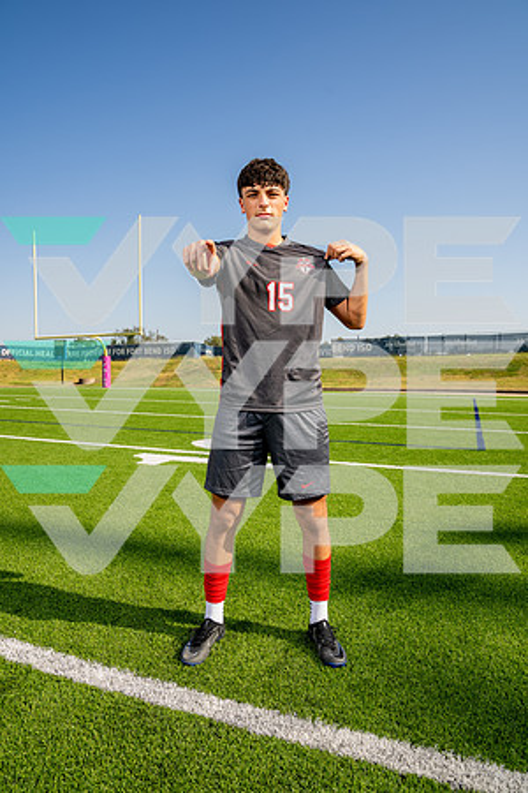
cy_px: 396
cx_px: 264
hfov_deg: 53.1
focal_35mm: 24
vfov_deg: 73.7
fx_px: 528
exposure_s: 1/125
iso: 50
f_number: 7.1
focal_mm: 24
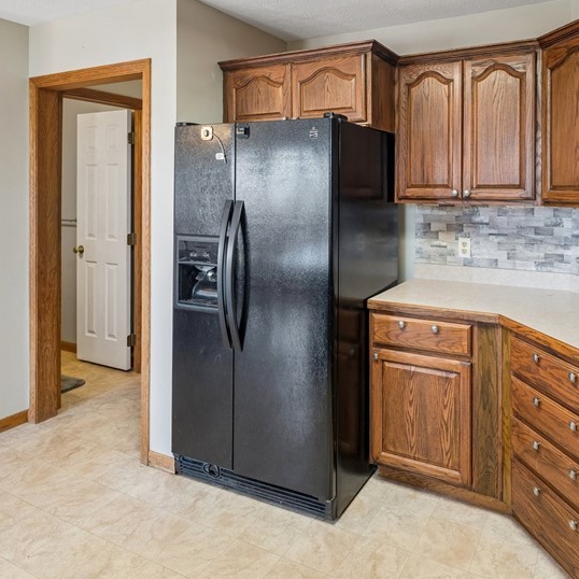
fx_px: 454
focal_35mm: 24
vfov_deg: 63.7
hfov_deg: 63.4
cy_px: 202
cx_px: 385
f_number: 5
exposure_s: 1/25
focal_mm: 14
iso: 200
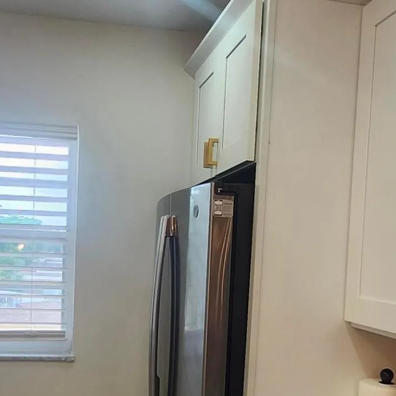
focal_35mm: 46
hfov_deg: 36.8
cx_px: 196
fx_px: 595
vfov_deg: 36.0
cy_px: 292
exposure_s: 1/120
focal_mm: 1.74
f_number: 2.2
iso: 80
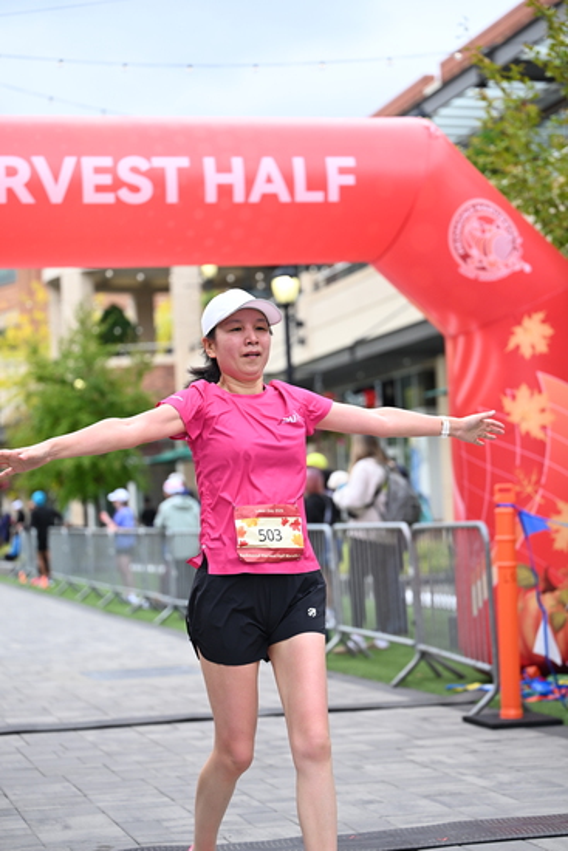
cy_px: 426
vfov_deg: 27.7
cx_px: 284
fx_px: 1726
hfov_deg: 18.7
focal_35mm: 73
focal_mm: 73
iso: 640
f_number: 2.8
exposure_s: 1/2000
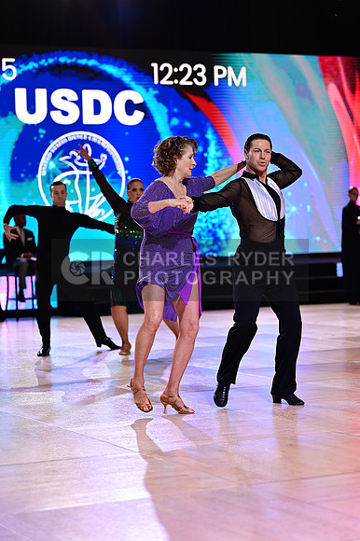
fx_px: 1382
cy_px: 270
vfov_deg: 22.2
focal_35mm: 92
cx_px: 180
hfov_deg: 14.8
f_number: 2.8
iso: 2000
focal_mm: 92
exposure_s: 1/800
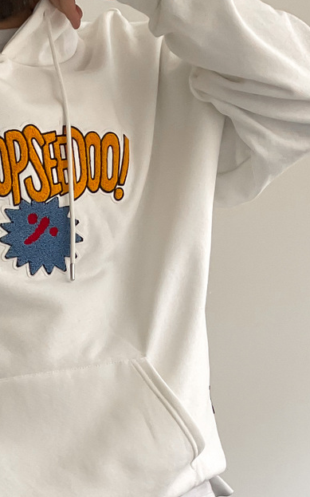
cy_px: 626
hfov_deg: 16.3
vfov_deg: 23.5
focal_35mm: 79
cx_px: 20
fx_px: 1069
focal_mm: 3
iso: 40
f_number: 1.8
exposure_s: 1/120
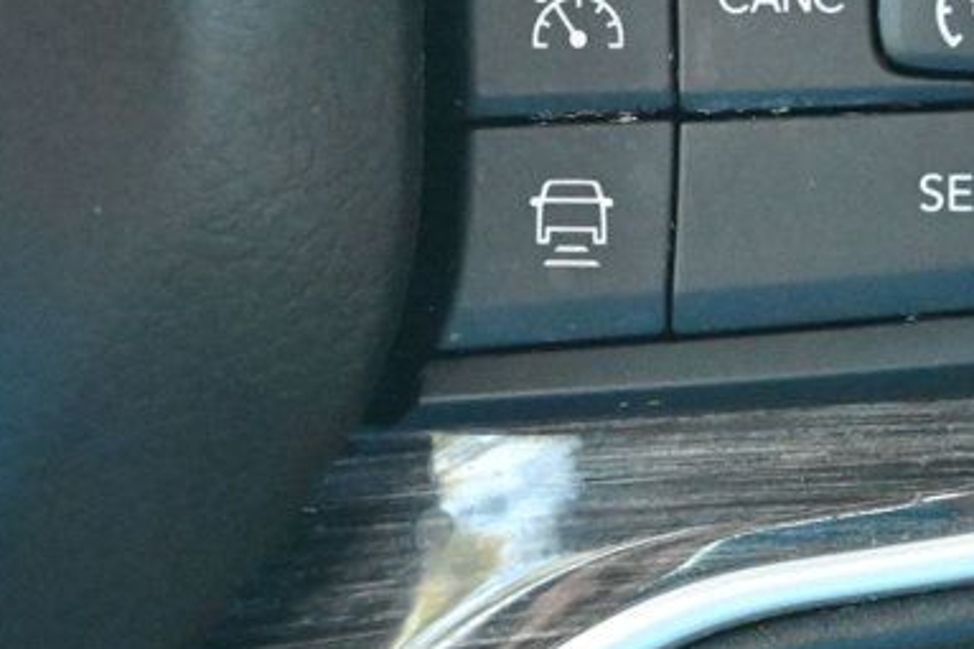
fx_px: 3146
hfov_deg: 17.6
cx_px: 593
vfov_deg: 11.8
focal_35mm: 116
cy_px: 407
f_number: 4.8
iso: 10000
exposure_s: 1/50
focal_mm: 29
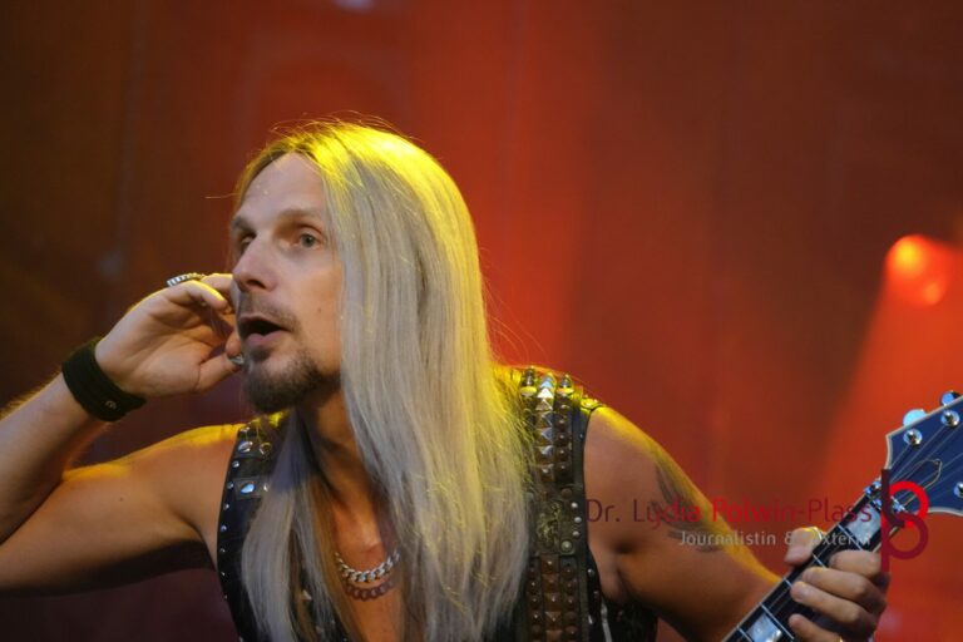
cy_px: 321
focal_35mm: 288
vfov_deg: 4.8
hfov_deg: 7.2
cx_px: 482
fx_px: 7703
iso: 6400
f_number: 6.3
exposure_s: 1/200
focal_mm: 192
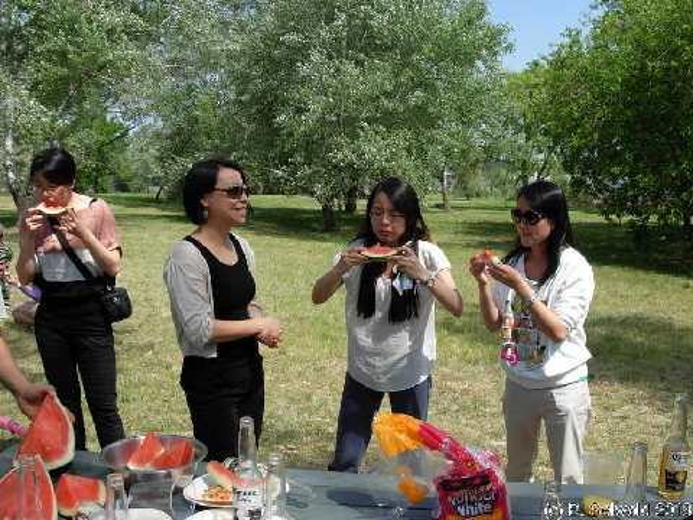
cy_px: 260
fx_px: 761
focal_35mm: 38
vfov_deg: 37.7
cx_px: 346
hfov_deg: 49.0
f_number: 4.9
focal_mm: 6.3
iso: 79
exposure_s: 1/395
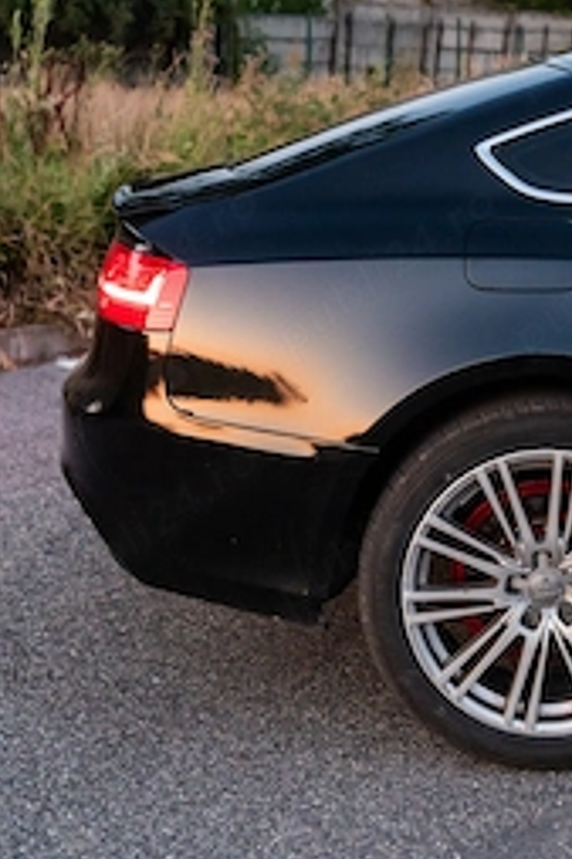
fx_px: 1480
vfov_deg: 31.4
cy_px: 152
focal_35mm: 62
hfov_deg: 21.4
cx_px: 504
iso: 4000
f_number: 3.2
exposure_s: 1/100
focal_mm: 35
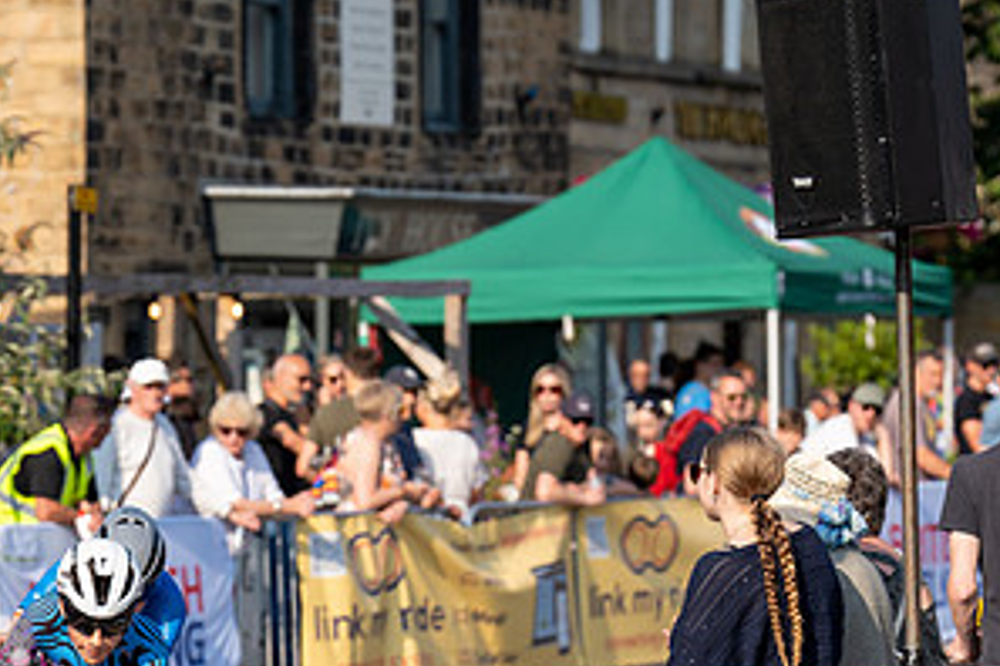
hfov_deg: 8.0
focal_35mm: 256
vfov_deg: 5.4
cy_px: 607
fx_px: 7111
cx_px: 263
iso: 160
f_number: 4
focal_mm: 126
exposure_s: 1/1000
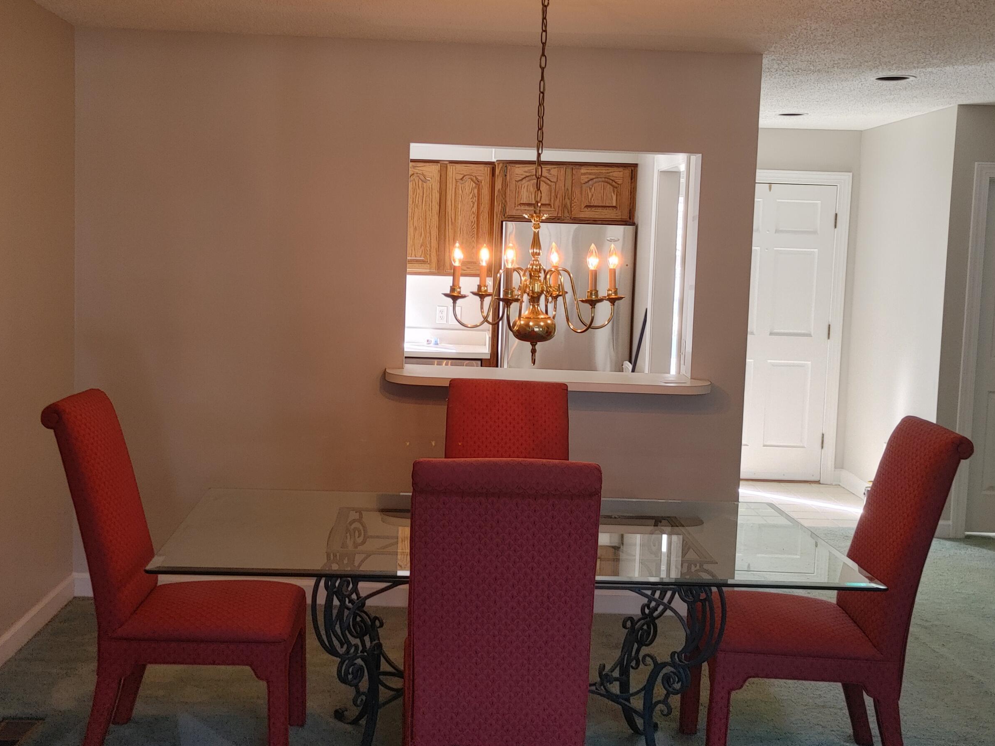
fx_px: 1293
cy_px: 346
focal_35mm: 45
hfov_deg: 42.1
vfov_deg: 32.2
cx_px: 467
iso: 100
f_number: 1.8
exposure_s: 1/60
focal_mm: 5.58
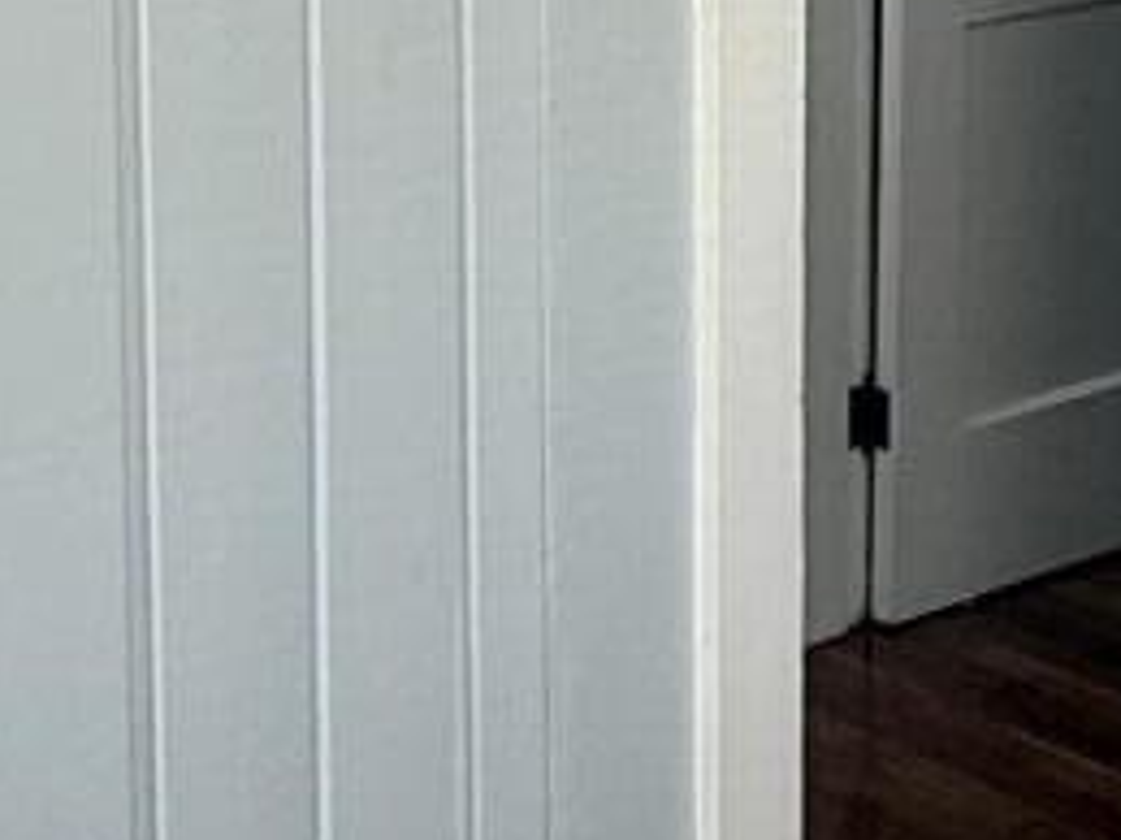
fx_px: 3496
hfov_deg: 17.9
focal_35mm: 108
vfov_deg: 13.3
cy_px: -186
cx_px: 1056
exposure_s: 1/99
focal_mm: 2.22
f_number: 2.2
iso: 64
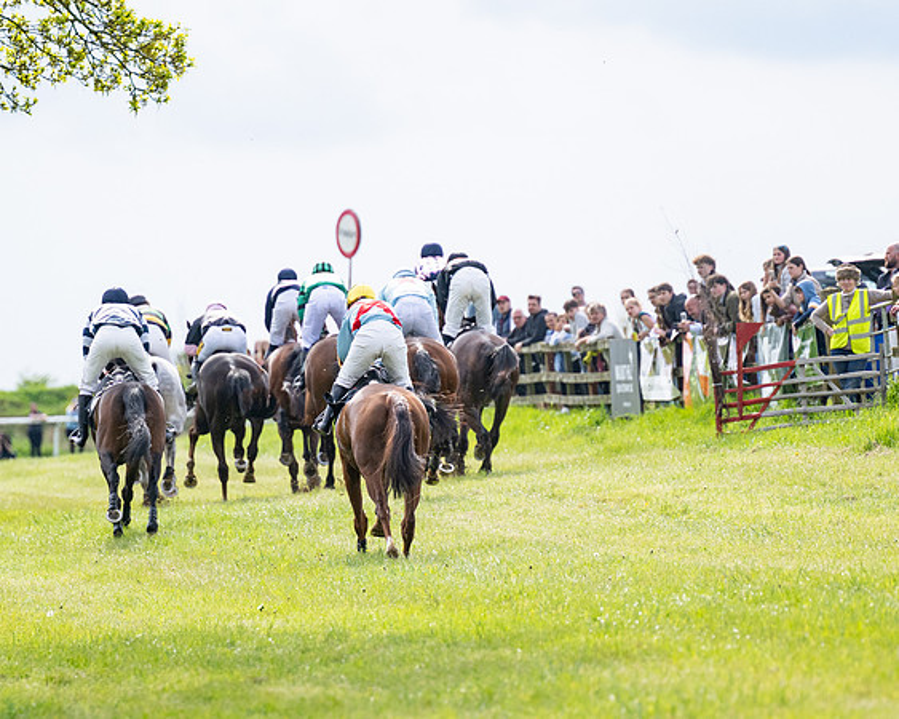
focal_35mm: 423
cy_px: 360
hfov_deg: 4.6
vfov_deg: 3.7
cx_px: 382
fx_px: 11238
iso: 400
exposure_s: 1/3200
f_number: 4
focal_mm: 250
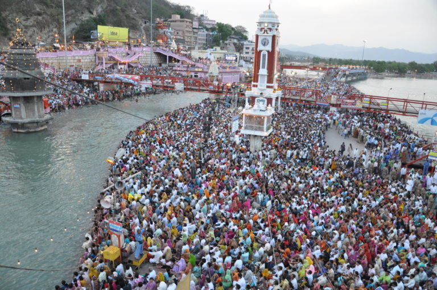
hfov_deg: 67.4
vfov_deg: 47.8
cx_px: 218
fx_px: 327
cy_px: 145
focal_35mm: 27
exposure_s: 1/60
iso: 560
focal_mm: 18
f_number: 4
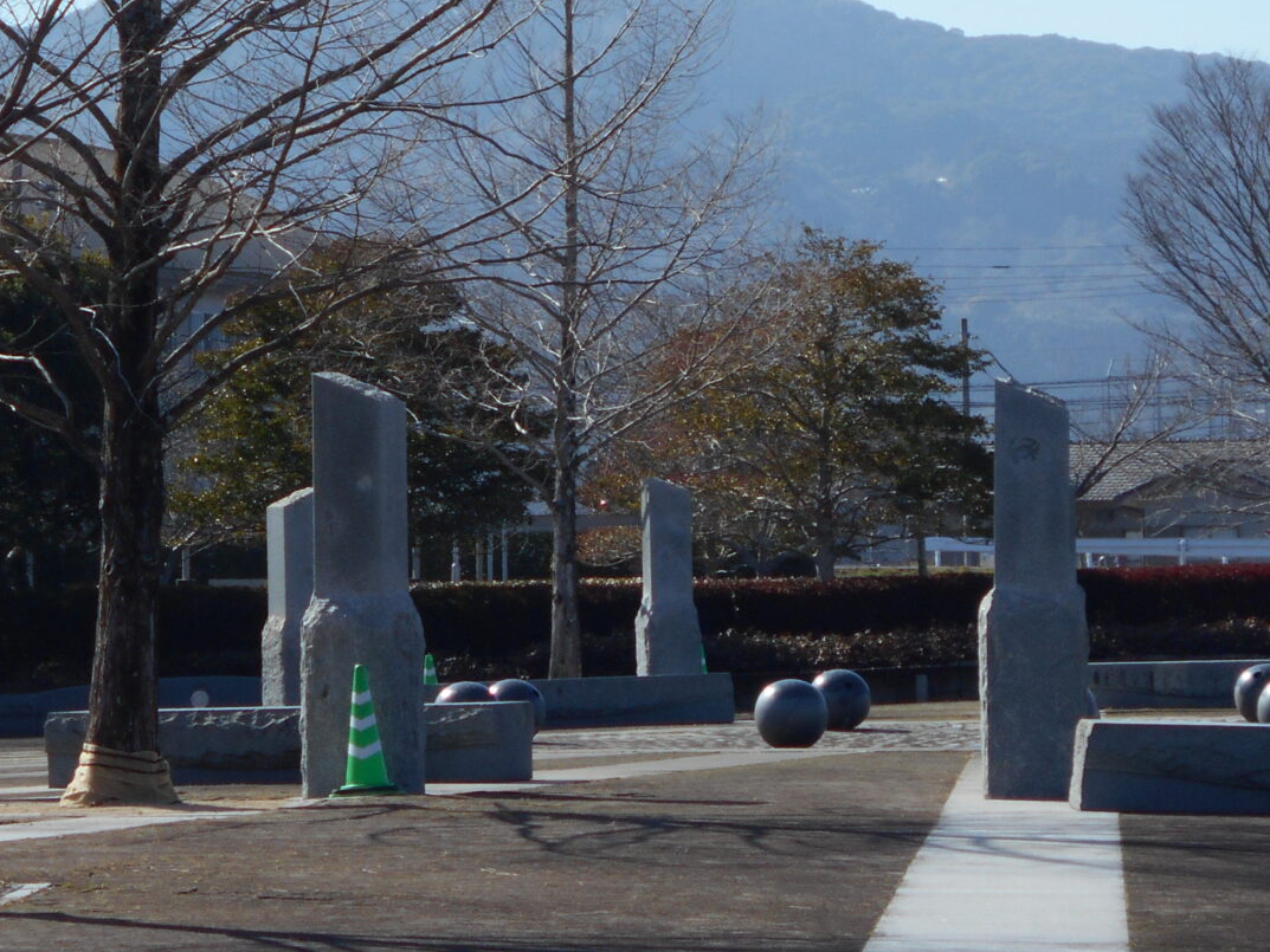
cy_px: 202
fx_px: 6935
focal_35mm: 189
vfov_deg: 7.8
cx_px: 767
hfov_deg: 10.5
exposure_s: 1/400
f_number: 5.5
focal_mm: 17.6
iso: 80
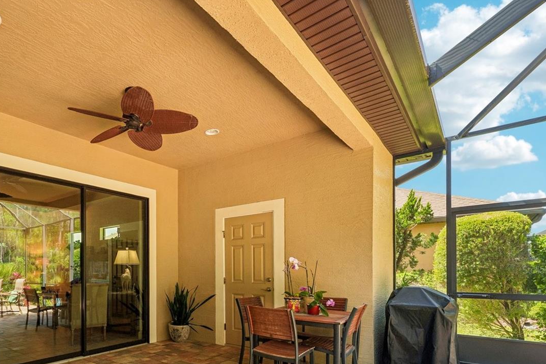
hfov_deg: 77.1
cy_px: 270
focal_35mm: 21
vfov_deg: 56.7
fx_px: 318
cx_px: 159
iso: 100
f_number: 11
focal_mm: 14
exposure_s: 1/30
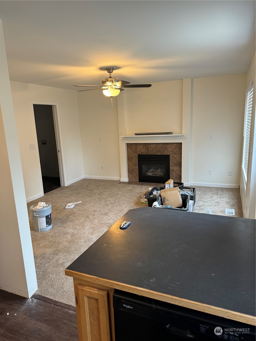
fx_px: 237
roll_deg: +3.1
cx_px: 128
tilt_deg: -12.9
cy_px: 170
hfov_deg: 56.8
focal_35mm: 24
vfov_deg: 71.6
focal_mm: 6.76
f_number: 1.78
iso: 160
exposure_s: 1/60
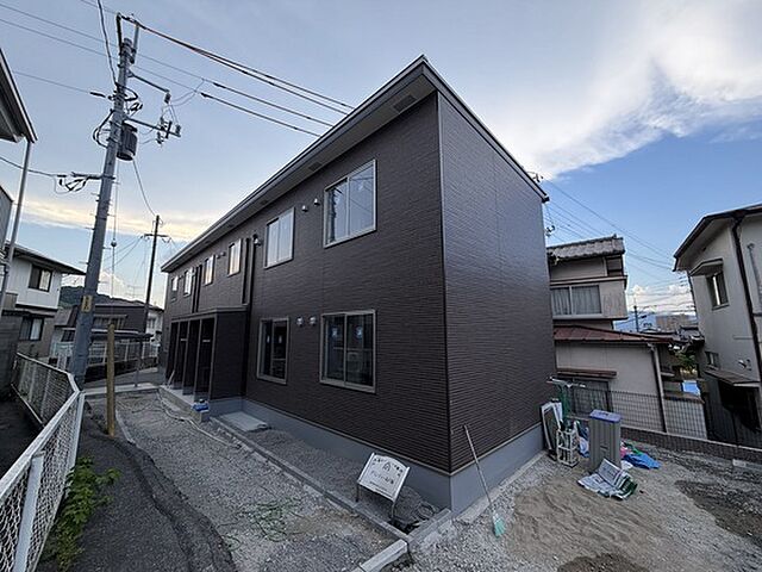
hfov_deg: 102.1
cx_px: 381
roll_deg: +0.9
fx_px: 308
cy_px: 286
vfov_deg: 85.7
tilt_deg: +9.6
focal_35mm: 14
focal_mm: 2.22
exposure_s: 1/502
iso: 50
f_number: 2.2
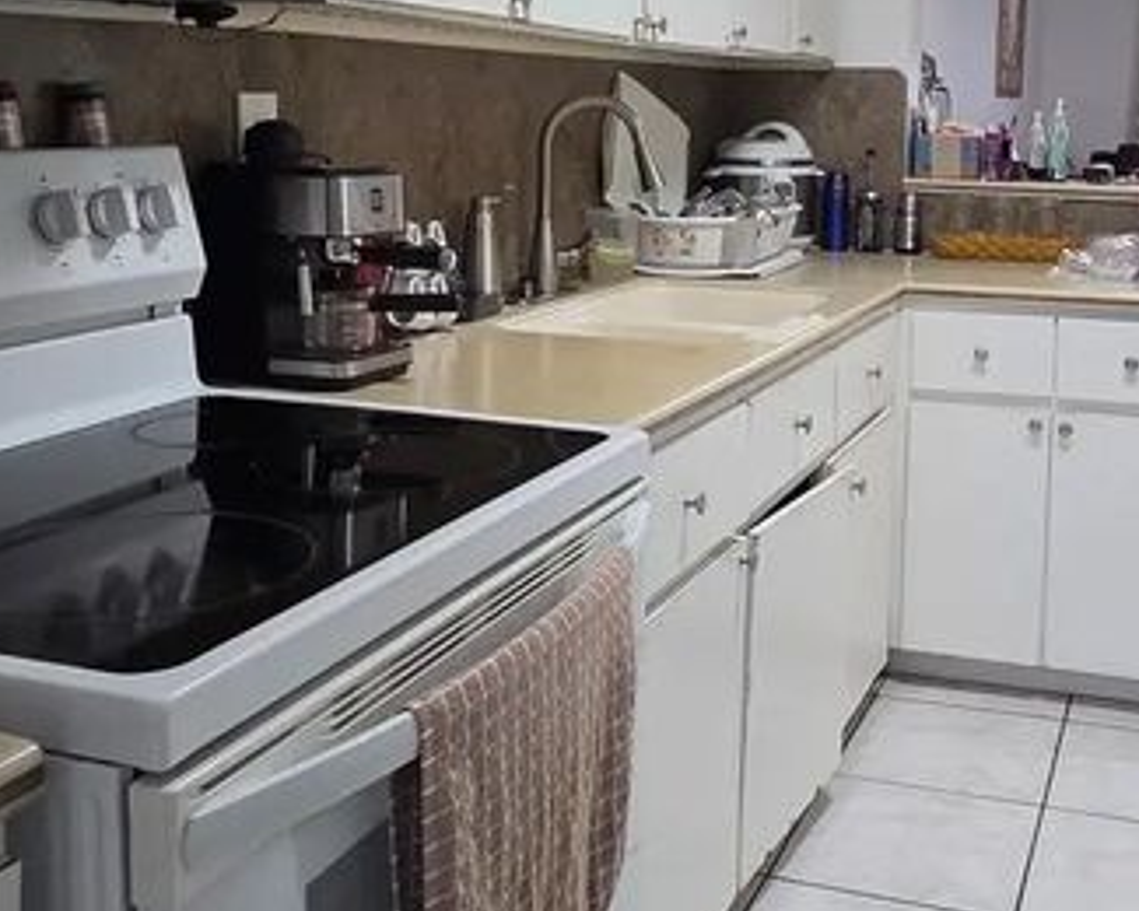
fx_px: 1348
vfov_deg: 36.7
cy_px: 266
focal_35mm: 40
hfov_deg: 45.2
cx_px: 750
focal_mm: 2.2
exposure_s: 1/60
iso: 160
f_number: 2.2
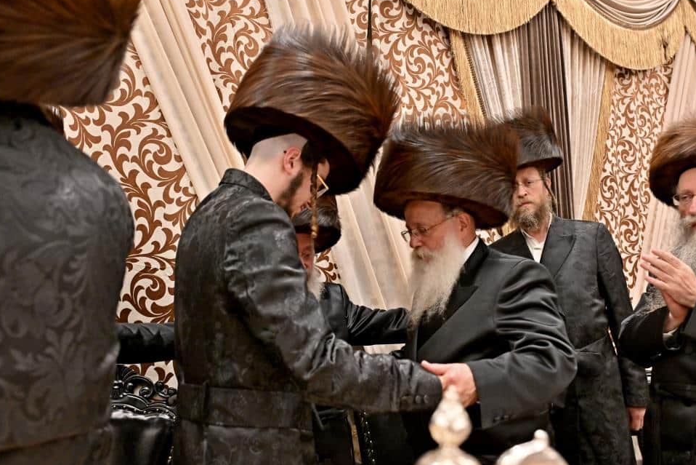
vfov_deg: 42.3
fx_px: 599
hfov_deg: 60.2
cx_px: 365
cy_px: 238
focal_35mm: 31
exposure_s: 1/200
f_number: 4
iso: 1250
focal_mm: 29
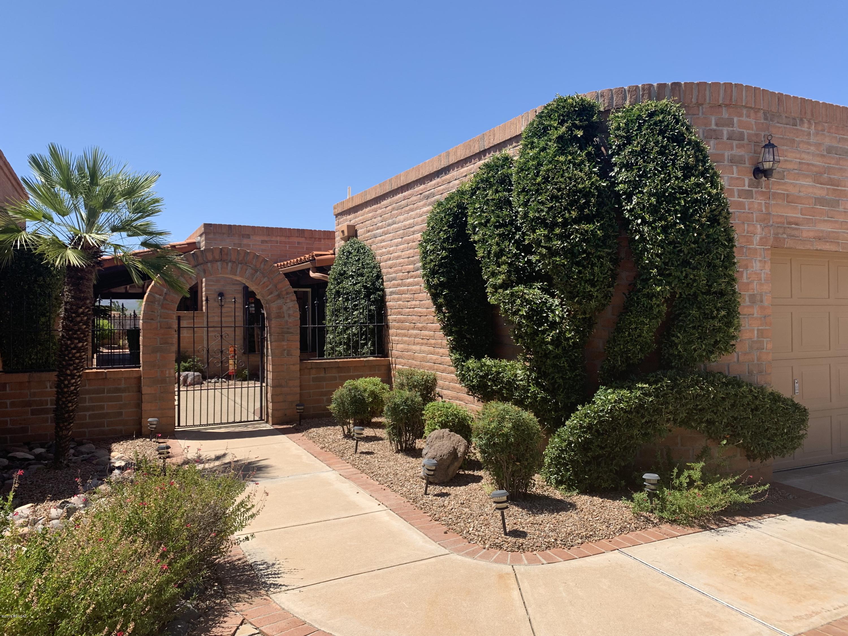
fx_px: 637
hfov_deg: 67.3
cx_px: 424
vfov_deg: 53.1
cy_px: 318
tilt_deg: +0.6
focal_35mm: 26
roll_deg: +0.4
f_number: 1.8
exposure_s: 1/1916
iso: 25
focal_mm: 4.25
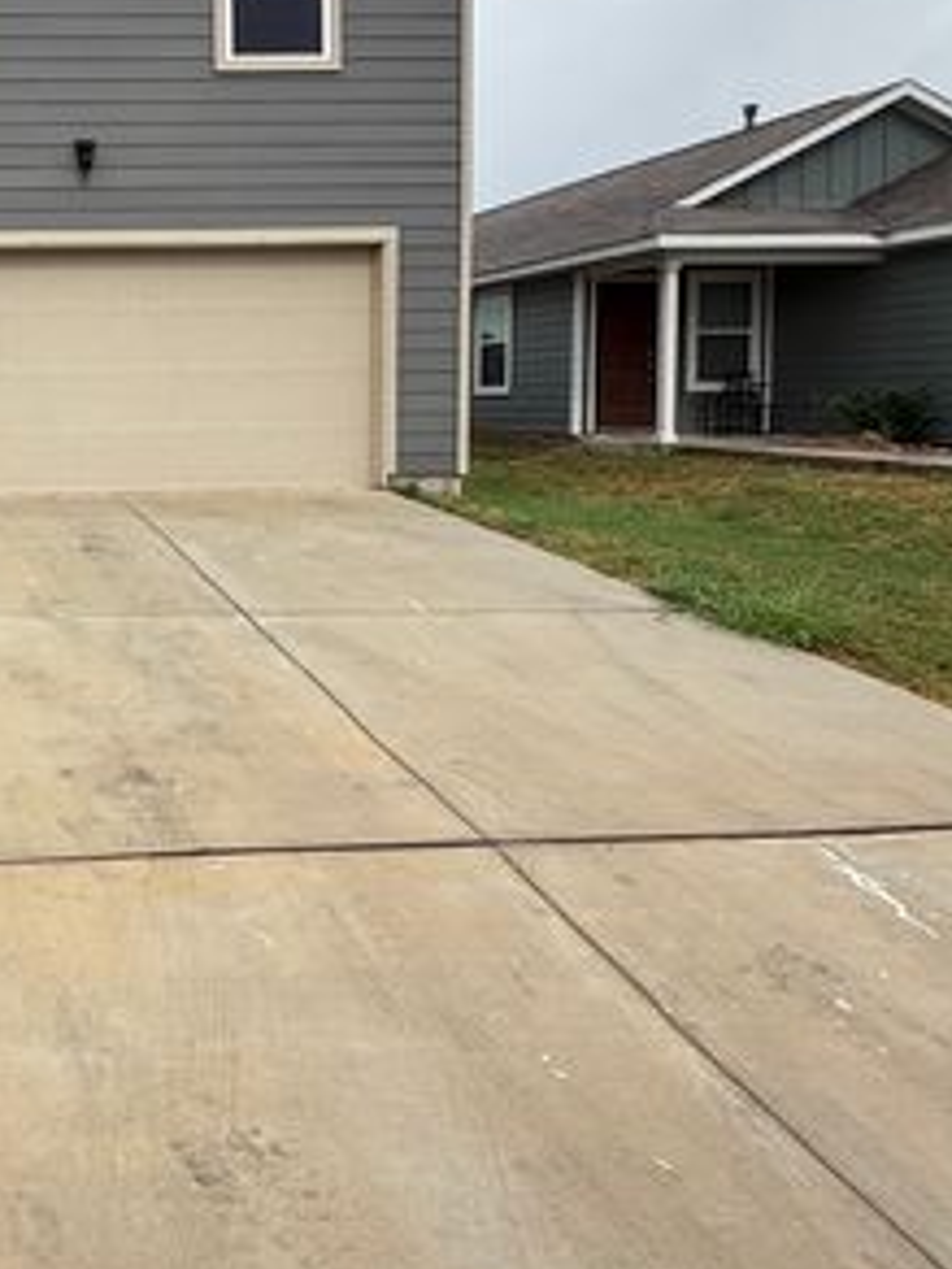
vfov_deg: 56.2
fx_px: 1173
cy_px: 480
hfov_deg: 37.6
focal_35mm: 32
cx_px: -74
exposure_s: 1/2092
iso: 64
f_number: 2.2
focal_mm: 2.22
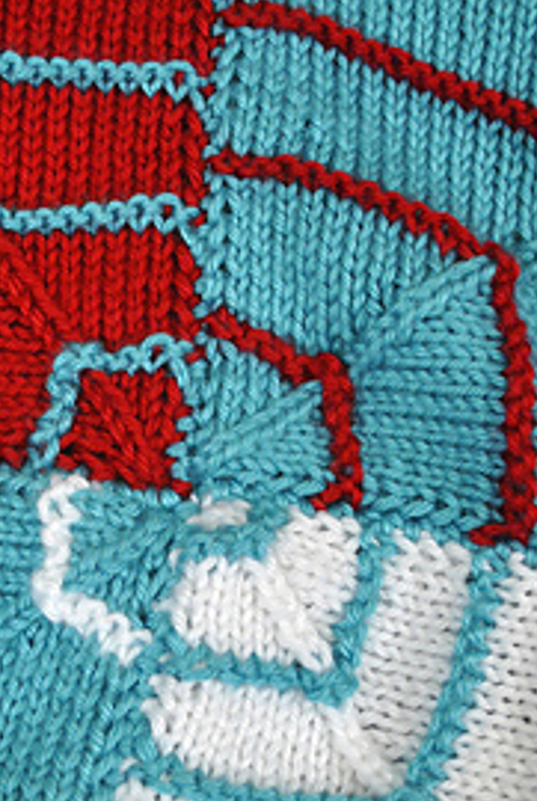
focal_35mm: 64
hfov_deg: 21.2
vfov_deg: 31.0
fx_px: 1426
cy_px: 567
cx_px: 139
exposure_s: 1/30
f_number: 3.5
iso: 900
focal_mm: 18
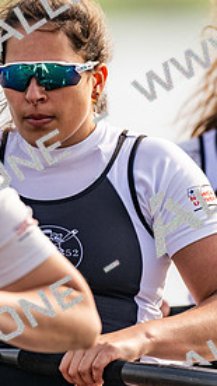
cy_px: 125
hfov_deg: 0.9
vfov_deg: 1.6
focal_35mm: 1322
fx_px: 13540
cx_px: 29
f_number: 4
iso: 320
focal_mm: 600
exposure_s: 1/2500
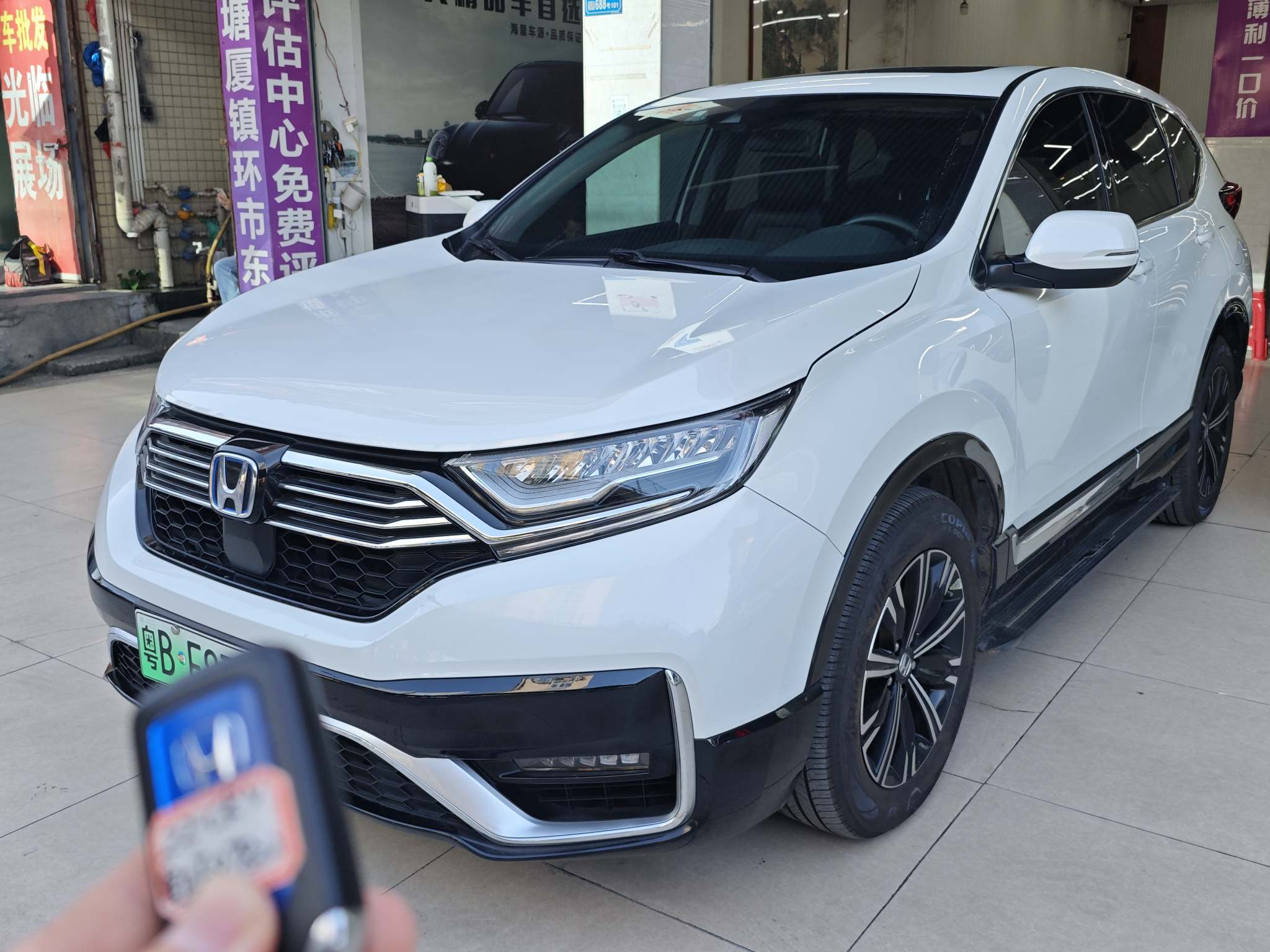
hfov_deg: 58.4
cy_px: 476
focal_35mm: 31
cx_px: 635
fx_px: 1137
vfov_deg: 45.4
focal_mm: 6.55
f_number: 1.6
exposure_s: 1/303
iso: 50
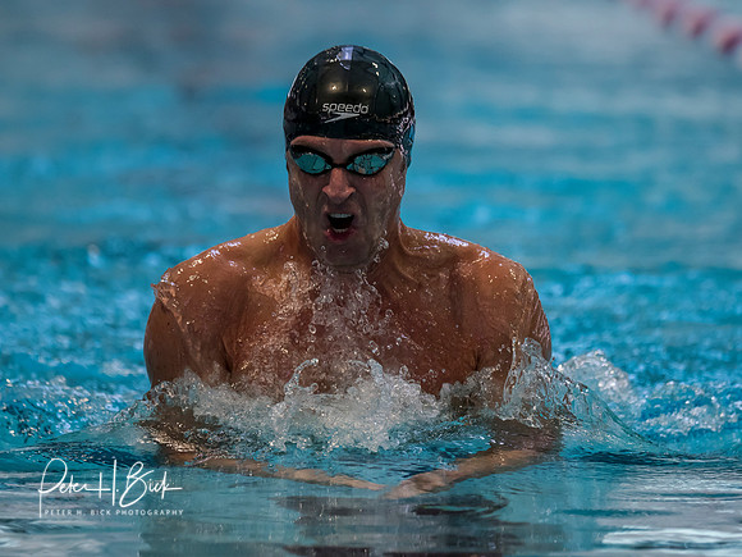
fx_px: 8596
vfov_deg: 3.7
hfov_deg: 4.9
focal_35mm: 401
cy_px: 278
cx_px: 371
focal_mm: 200
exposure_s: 1/1000
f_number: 2.8
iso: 2000
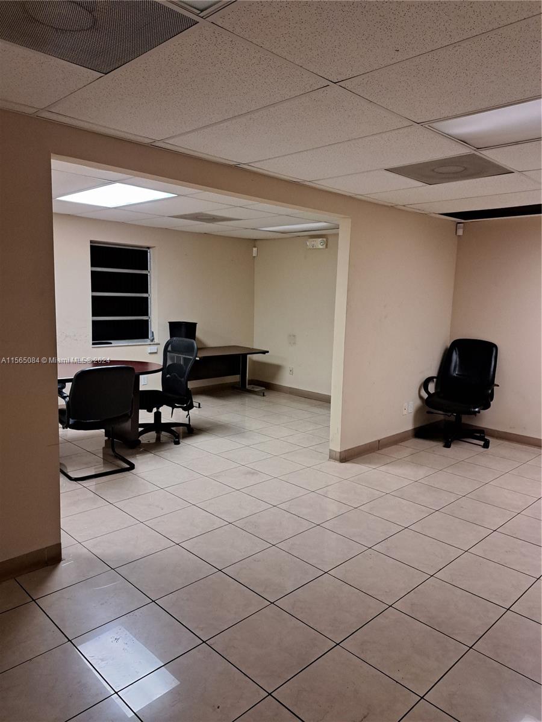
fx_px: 501
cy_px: 361
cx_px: 271
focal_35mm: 24
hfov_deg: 56.8
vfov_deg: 71.6
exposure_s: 1/60
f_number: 1.8
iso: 400
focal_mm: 5.23
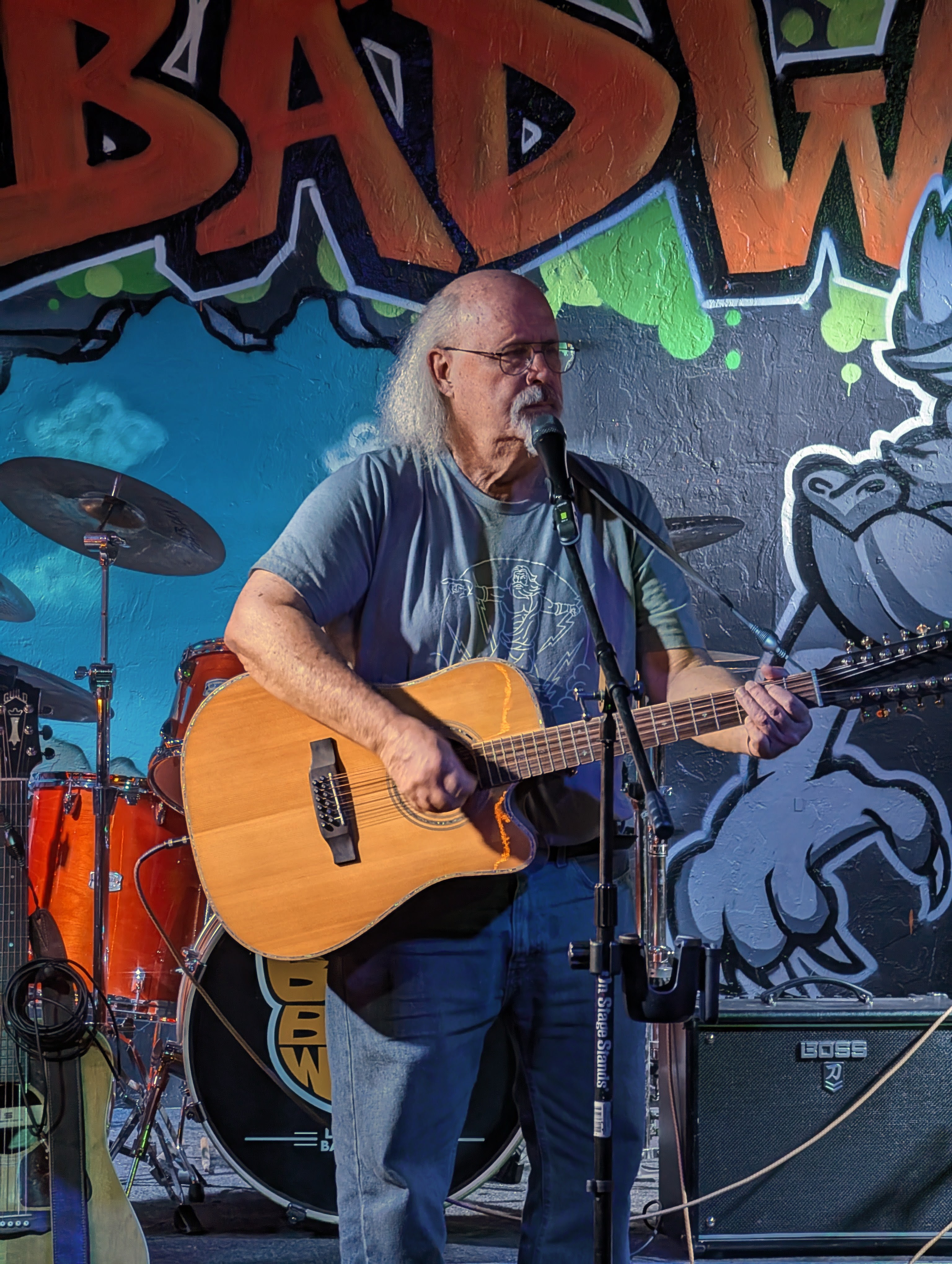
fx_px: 4024
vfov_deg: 17.9
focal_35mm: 110
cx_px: 476
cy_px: 632
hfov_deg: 13.5
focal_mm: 18
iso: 302
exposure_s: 1/40
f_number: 2.8
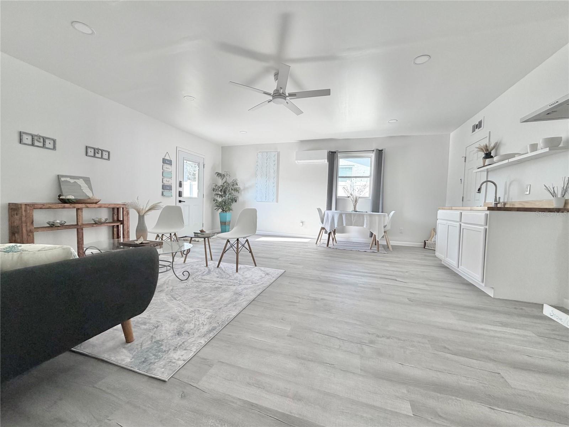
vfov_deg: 85.7
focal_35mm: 14
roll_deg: -1.8
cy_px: 214
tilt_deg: -2.8
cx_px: 284
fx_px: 230
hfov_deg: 102.1
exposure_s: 1/121
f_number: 2.2
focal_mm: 2.22
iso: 160
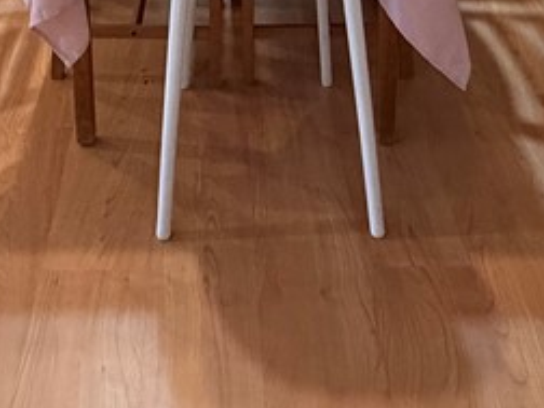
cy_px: -352
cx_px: 216
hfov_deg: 33.7
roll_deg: +0.1
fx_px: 896
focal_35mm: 57
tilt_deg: -9.1
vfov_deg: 18.9
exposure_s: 1/60
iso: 640
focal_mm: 2.22
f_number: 2.2
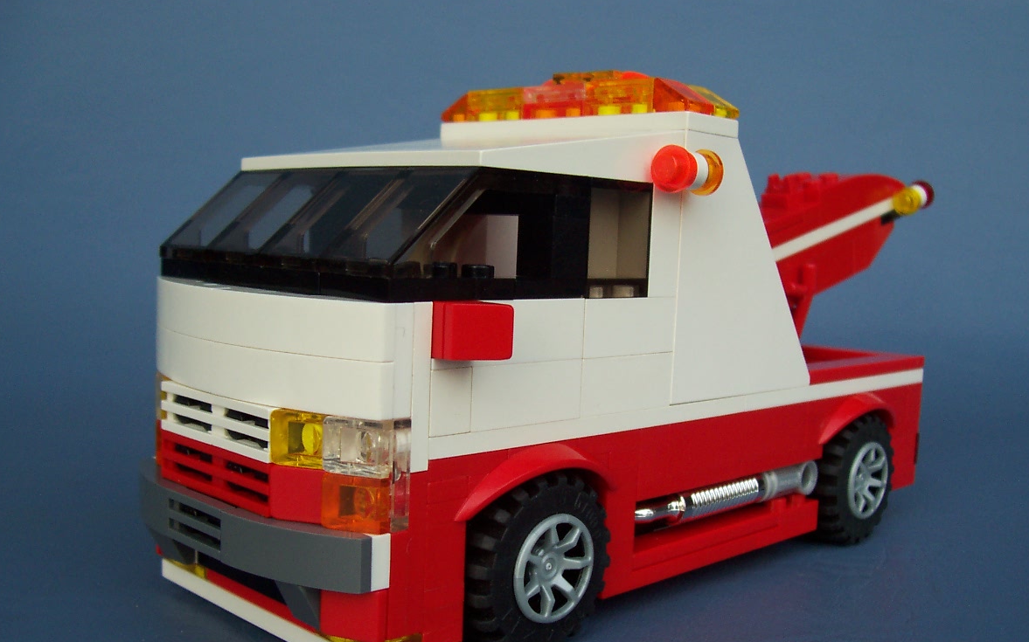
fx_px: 1121
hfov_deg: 49.3
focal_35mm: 40
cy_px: 385
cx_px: 517
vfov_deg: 31.9
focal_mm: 5.6
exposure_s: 1/250
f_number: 2.8
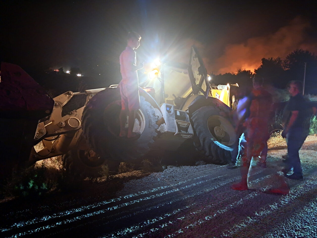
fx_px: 247
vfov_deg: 51.4
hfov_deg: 65.3
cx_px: 158
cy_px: 119
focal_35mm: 27
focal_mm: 4
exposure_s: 1/10
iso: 1250
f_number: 1.8
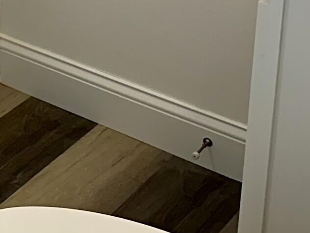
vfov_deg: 11.5
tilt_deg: -11.3
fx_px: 1021
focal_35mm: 114
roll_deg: +1.4
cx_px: -284
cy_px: -255
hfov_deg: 14.6
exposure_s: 1/136
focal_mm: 6.86
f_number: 1.78
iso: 64
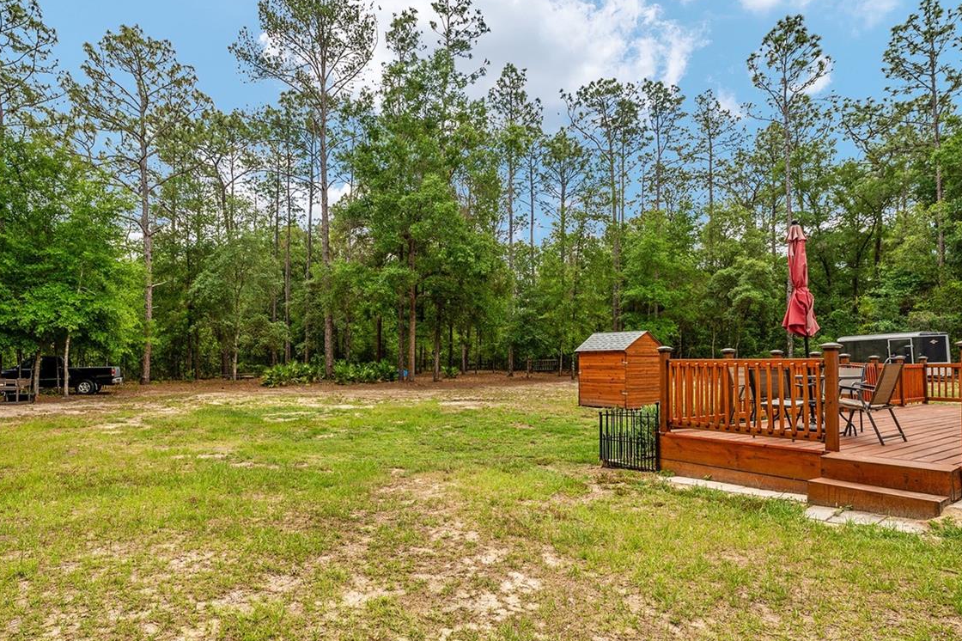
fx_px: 534
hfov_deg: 83.6
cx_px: 418
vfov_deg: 61.8
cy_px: 353
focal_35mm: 20
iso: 500
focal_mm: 14
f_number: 8
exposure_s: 1/250
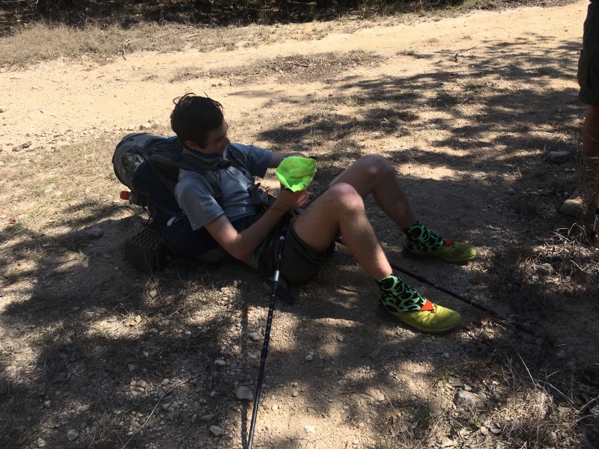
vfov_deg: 48.2
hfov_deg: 61.7
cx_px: 300
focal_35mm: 29
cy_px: 224
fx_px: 502
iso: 25
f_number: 2.2
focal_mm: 4.15
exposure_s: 1/1451
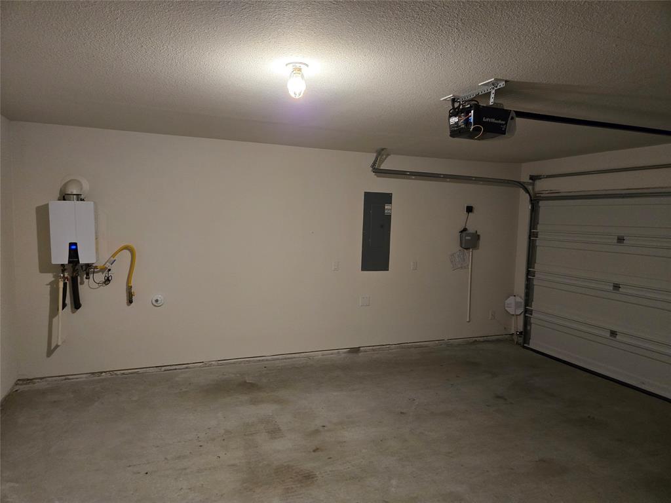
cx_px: 336
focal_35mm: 23
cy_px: 252
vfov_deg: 58.9
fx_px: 446
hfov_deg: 73.9
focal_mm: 5.4
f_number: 1.8
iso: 800
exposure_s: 1/60
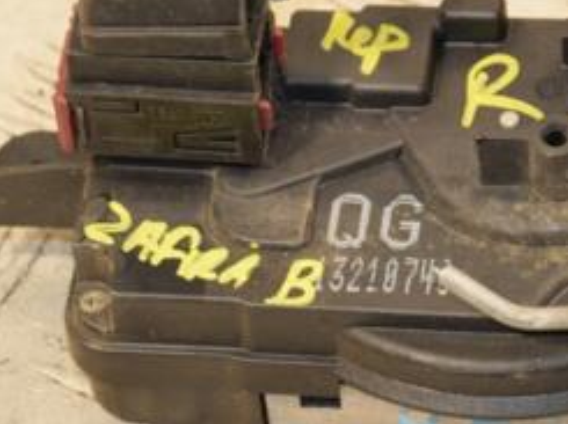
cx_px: 427
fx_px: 4637
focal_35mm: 283
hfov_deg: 7.0
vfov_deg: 5.2
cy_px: 185
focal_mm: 80
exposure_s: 1/160
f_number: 5.3
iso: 800
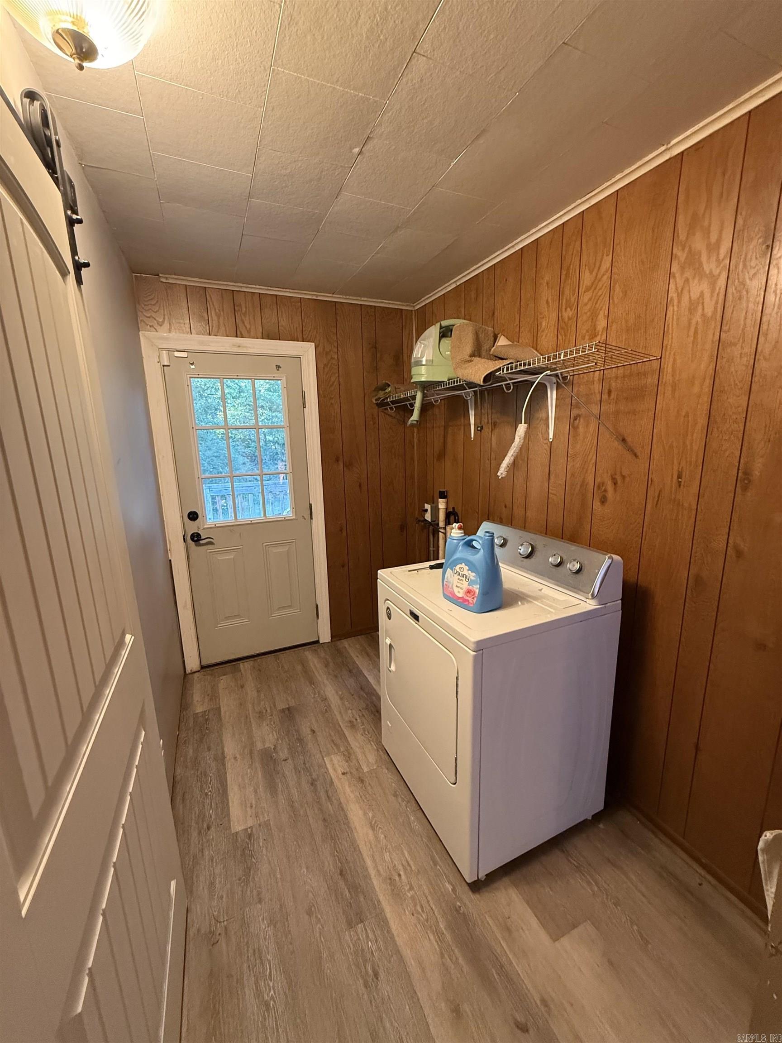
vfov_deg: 102.1
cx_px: 391
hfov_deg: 85.7
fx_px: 422
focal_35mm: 14
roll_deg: +0.6
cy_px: 522
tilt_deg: -10.5
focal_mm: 2.22
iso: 640
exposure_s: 1/60
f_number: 2.2
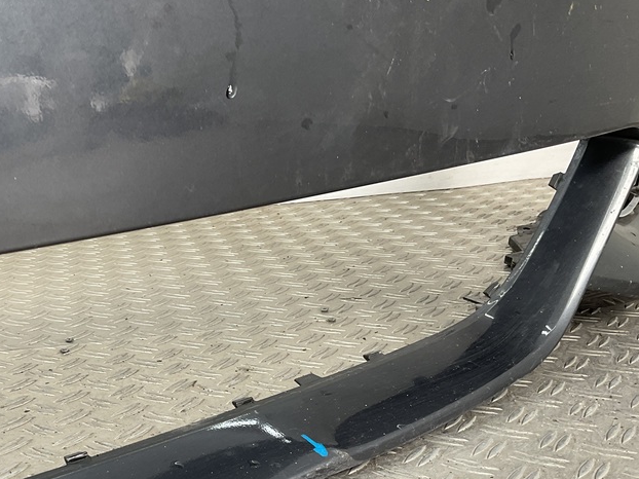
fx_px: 867
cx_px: 161
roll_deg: +2.9
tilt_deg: -23.2
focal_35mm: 47
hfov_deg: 39.4
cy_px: 383
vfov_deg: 30.1
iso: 25
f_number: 1.8
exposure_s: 1/120
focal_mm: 3
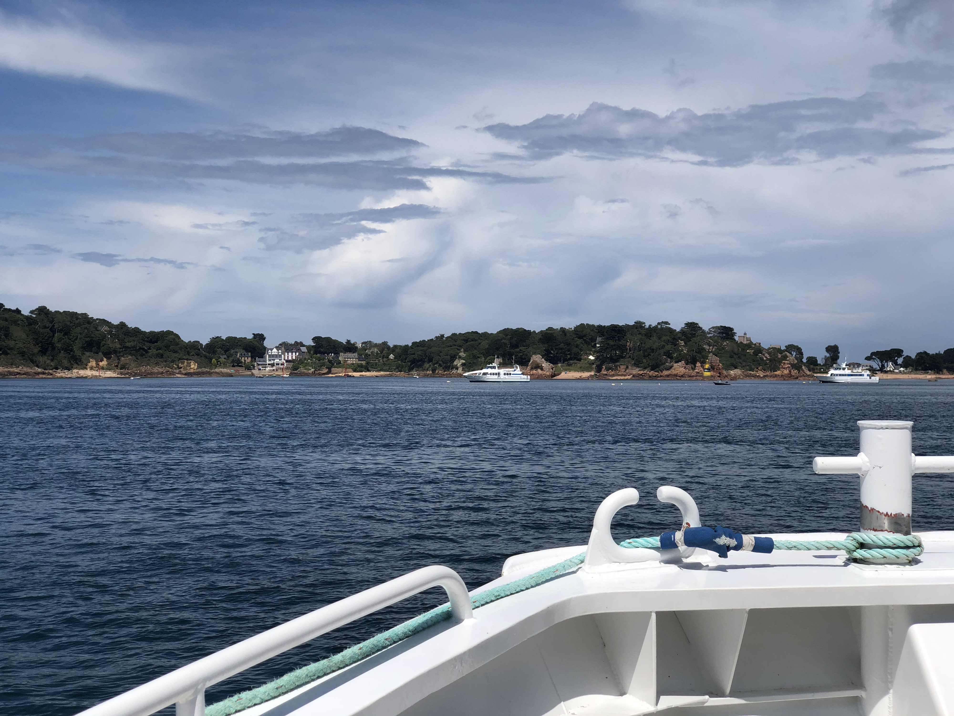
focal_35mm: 52
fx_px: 1433
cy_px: 358
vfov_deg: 28.0
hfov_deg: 36.8
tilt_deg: +0.6
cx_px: 477
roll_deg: +0.4
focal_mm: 6
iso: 16
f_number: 2.4
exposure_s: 1/2857
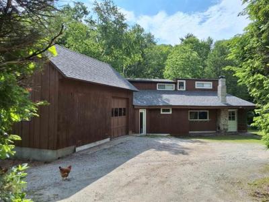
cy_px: 101
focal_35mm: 28
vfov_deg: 49.7
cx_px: 134
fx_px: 218
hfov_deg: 63.4
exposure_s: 1/1754
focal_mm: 2.91
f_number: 1.9
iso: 32
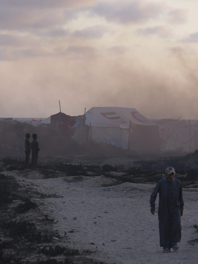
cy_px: 124
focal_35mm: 175
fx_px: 1334
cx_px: 55
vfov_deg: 11.3
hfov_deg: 8.5
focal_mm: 113
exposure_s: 1/200
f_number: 3.5
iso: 80
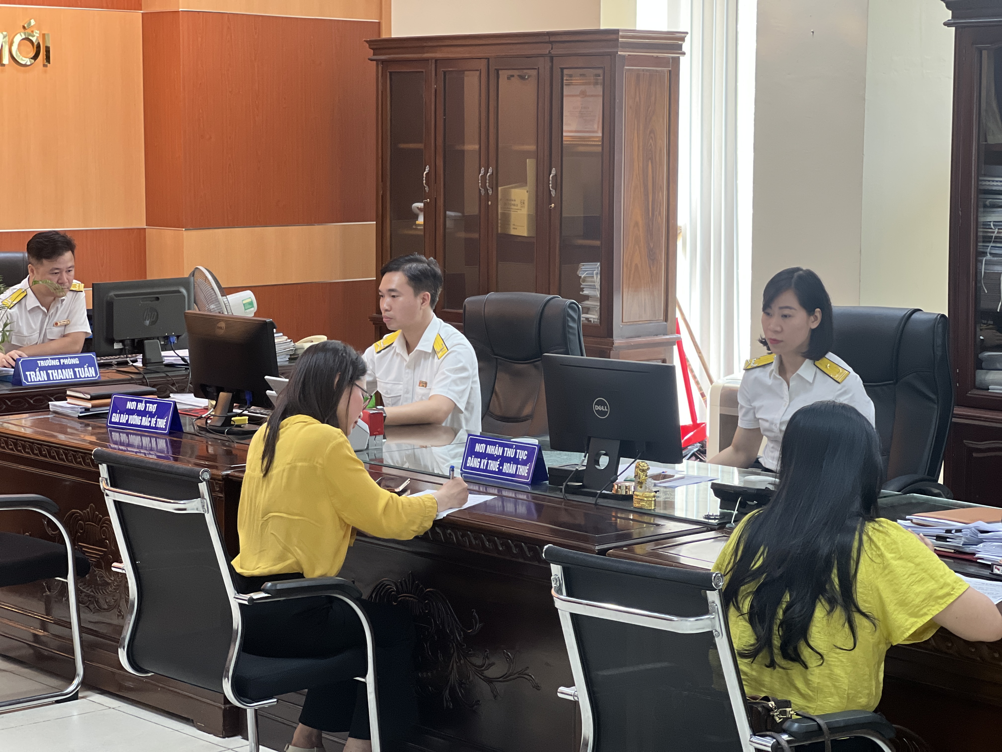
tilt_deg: -5.7
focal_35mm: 77
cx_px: 501
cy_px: 376
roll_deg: +0.6
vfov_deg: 19.1
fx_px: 2229
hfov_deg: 25.3
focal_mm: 9
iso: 250
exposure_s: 1/33
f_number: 2.8
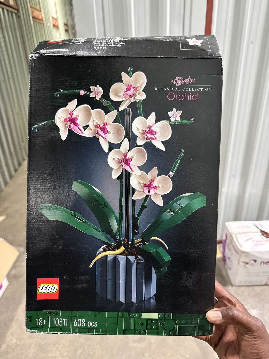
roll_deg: +2.0
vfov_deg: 71.6
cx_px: 134
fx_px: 249
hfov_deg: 56.8
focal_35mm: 24
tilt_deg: -27.1
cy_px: 180
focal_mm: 6.76
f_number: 1.78
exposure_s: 1/50
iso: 320
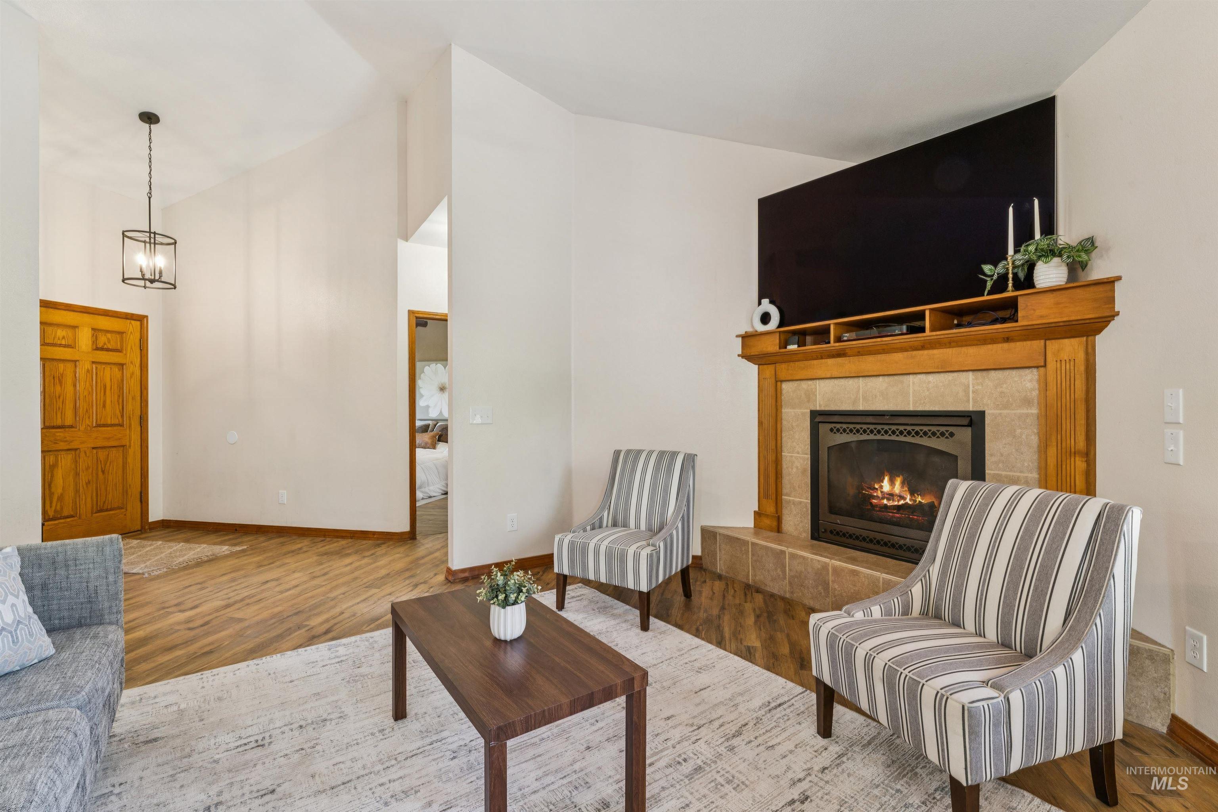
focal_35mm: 16
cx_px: 609
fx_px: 538
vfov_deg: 74.1
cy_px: 406
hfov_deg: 97.1
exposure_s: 1/2.5
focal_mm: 15.9
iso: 400
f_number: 13
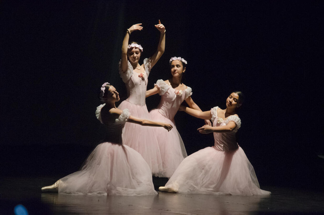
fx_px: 1819
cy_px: 108
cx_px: 162
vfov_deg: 6.8
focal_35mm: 202
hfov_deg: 10.2
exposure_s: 1/125
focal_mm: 135
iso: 3200
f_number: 5.6
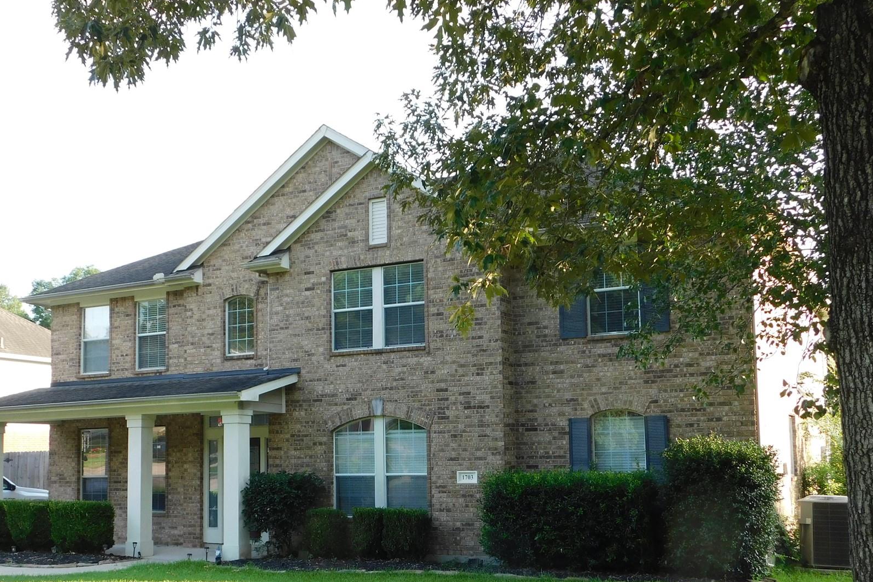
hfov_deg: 48.4
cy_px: 374
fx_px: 970
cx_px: 407
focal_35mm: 40
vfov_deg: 33.2
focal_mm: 5.3
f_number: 3.2
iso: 125
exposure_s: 1/160
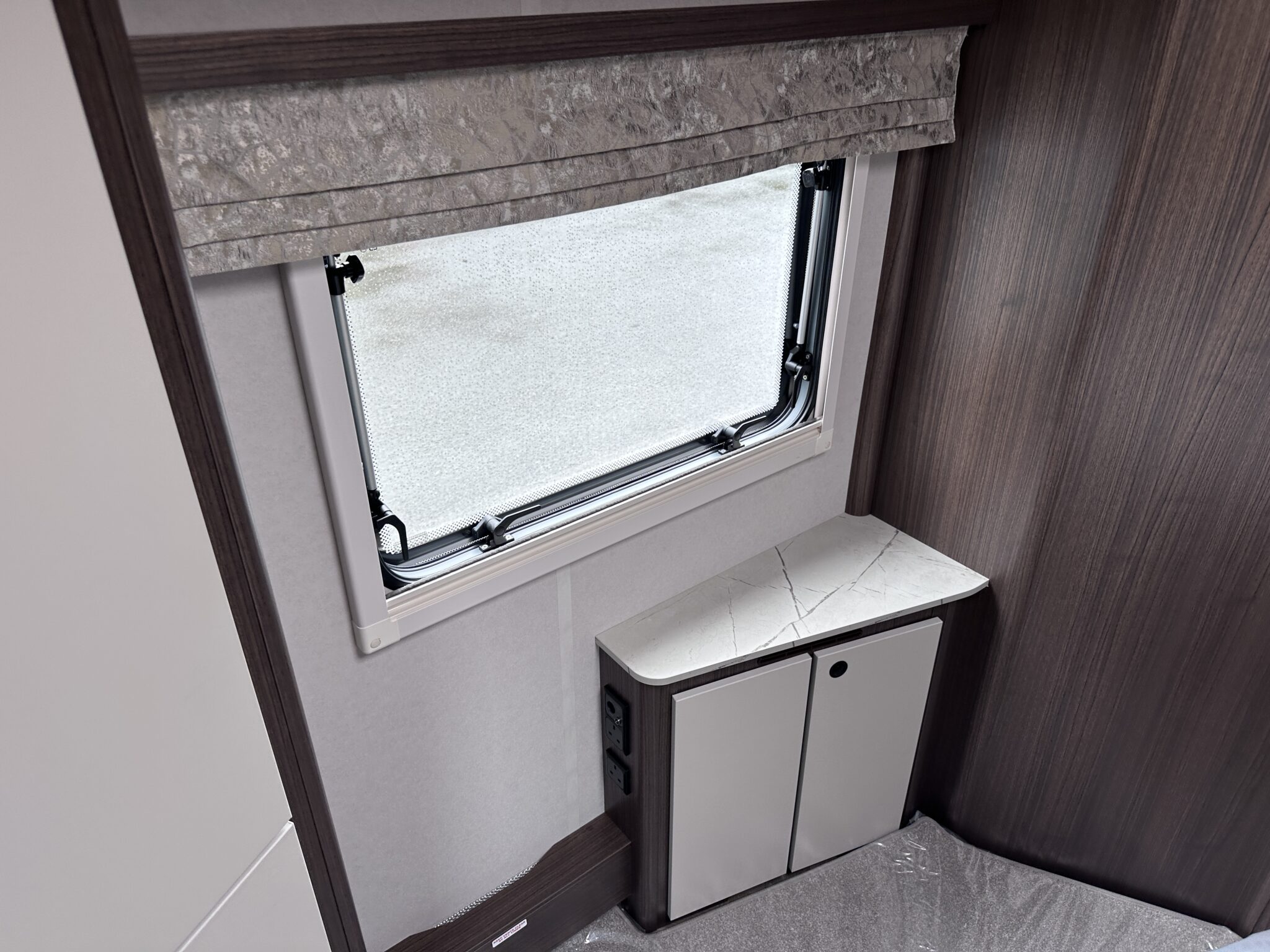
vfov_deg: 56.8
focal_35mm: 24
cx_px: 635
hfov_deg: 71.6
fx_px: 881
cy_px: 476
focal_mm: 6.86
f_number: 1.78
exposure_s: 1/124
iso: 50
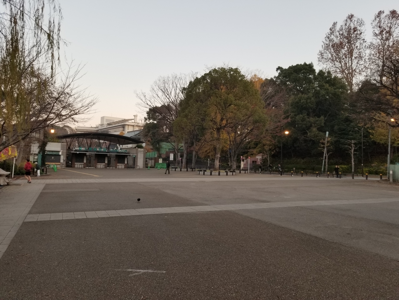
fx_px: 300
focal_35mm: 26
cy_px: 150
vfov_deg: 53.1
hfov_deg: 67.3
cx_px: 200
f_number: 1.7
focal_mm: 4.25
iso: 50
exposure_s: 1/116
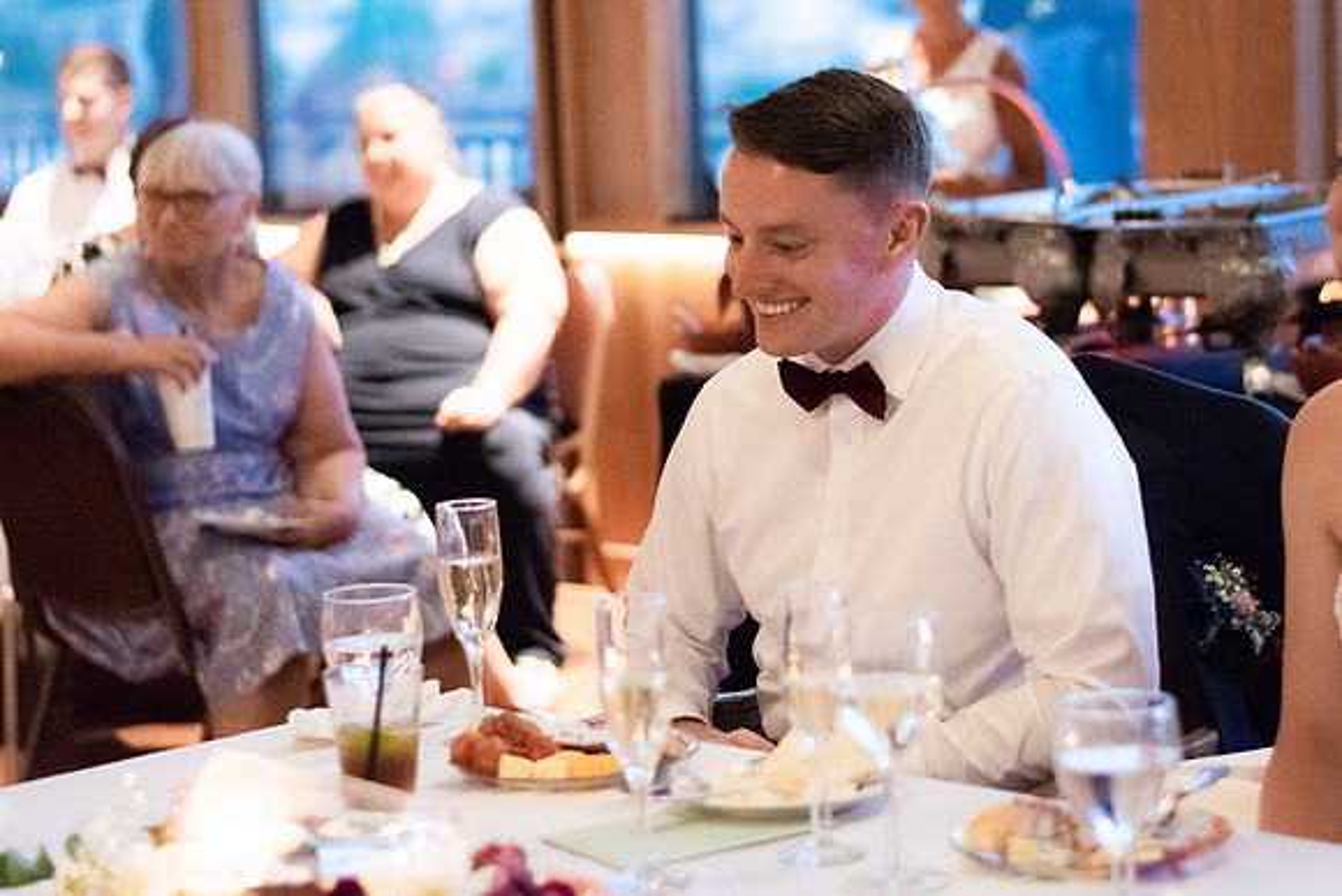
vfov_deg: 15.1
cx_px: 809
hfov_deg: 22.5
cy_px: 356
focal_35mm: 90
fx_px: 3372
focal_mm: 50
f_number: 1.8
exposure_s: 1/500
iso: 5000
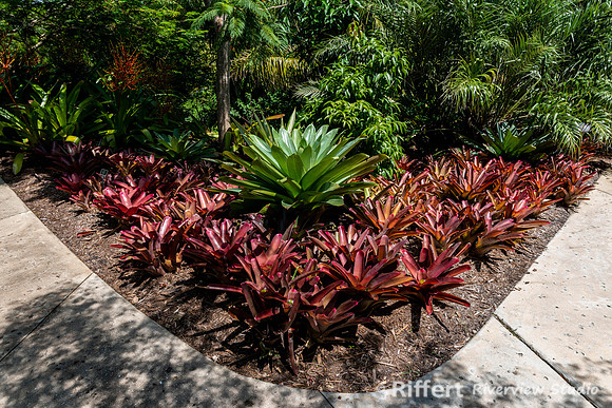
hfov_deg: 73.7
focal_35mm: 24
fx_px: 408
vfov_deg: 53.2
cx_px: 306
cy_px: 204
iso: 100
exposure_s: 1/160
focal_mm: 24
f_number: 9
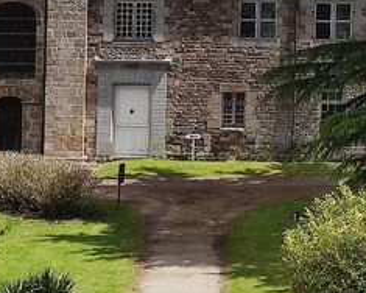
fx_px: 2210
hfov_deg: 9.3
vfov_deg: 7.4
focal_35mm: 204
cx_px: 494
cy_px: -185
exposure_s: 1/1997
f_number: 2
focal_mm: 8.16
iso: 100
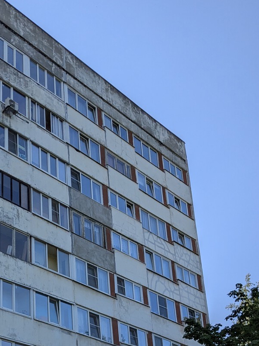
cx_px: 6
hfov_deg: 25.8
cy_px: 318
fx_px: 539
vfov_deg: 33.5
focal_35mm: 54
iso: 39
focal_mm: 4.38
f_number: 1.73
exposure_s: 1/4673
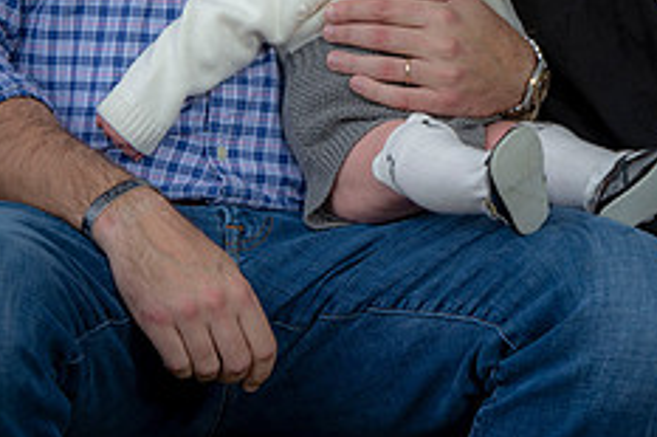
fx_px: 5890
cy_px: -96
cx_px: 570
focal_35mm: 323
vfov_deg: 4.2
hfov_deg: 6.4
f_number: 3.5
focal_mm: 130
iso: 160
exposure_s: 1/200
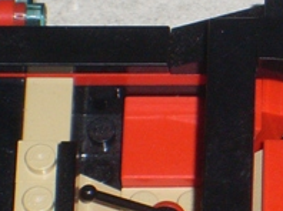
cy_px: 168
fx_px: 3764
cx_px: 399
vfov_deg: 3.2
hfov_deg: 4.3
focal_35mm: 461
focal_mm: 18.9
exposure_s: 1/90
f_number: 14.1
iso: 120
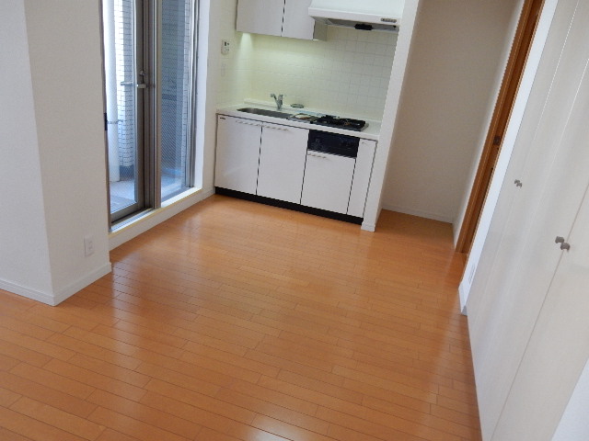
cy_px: 220
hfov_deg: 69.4
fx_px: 425
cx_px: 294
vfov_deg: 54.9
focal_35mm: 25
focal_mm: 4.5
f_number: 3.7
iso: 250
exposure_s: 1/30
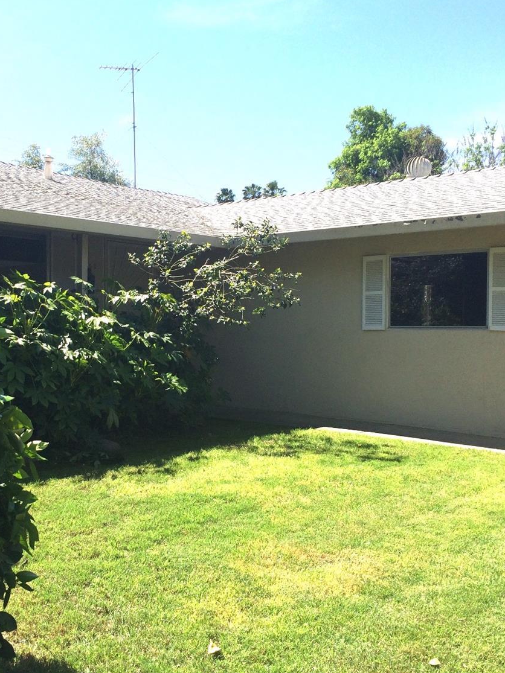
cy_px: 335
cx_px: 176
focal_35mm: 39
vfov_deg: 47.9
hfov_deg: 36.5
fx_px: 759
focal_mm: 4.15
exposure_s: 1/1642
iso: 32
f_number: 2.2
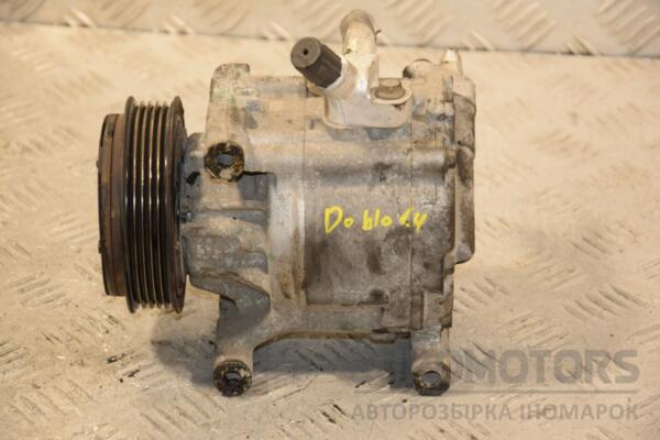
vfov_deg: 9.9
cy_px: 220
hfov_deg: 14.9
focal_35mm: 138
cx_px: 330
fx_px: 2530
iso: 800
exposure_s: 1/125
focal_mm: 92
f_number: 5.6
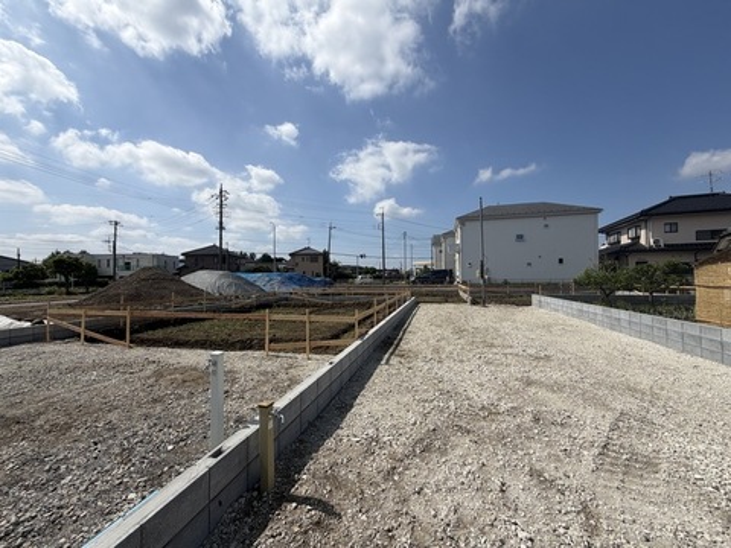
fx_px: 296
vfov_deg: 85.7
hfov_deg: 102.1
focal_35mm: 14
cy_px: 274
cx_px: 366
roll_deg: +1.0
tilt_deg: +1.0
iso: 20
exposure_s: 1/1698
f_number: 2.2
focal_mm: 2.22
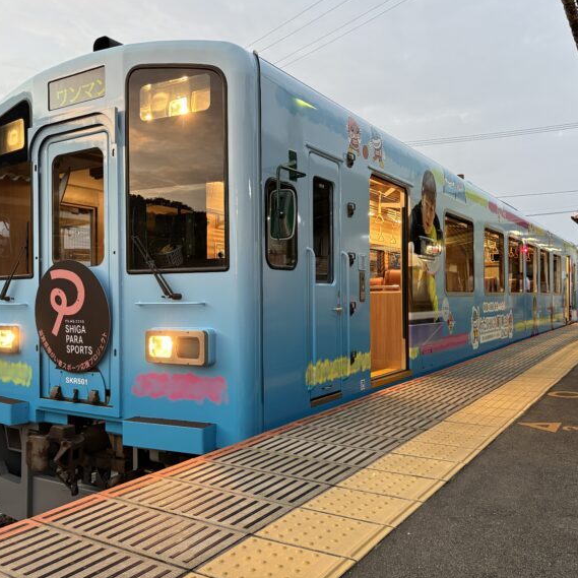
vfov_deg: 52.5
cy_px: 287
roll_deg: +0.3
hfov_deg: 52.5
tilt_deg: +0.7
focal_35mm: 31
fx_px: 586
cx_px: 286
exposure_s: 1/60
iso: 200
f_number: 1.6
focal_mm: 5.96
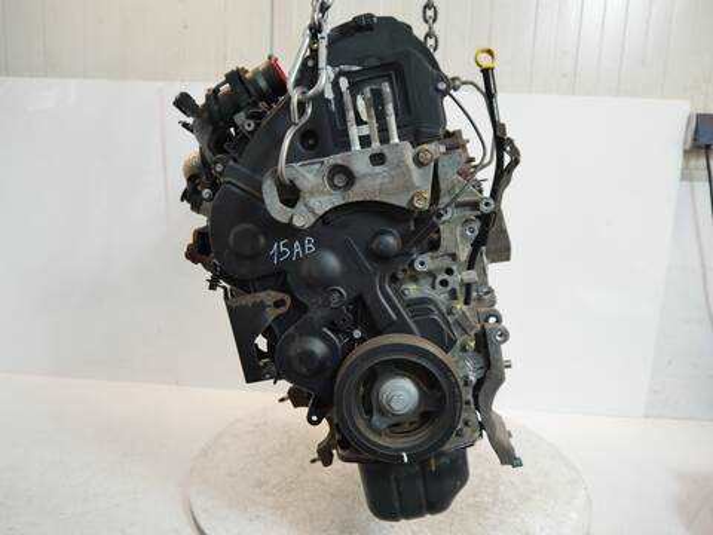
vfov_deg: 49.7
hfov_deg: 63.4
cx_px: 356
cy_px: 268
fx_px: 577
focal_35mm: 28
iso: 250
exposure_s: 1/60
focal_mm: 14
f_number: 3.5
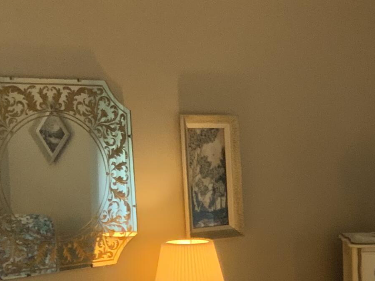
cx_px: 516
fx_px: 1051
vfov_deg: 14.8
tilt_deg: -11.3
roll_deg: -1.4
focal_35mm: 97
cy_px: 316
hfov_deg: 18.5
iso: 200
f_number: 1.8
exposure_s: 1/60
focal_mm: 3
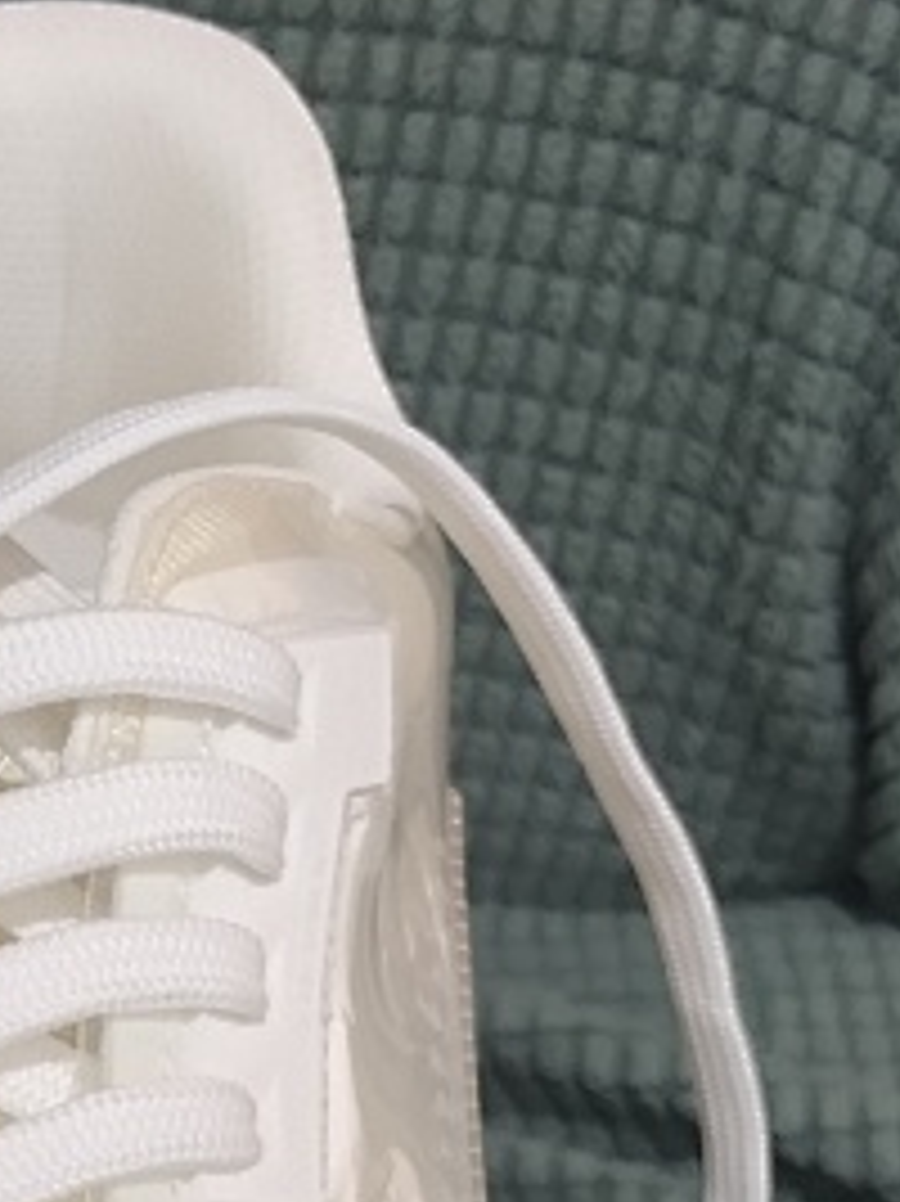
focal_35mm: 97
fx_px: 3365
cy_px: 1490
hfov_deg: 15.0
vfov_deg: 19.0
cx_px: 27
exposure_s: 1/100
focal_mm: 3.94
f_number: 1.9
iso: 125
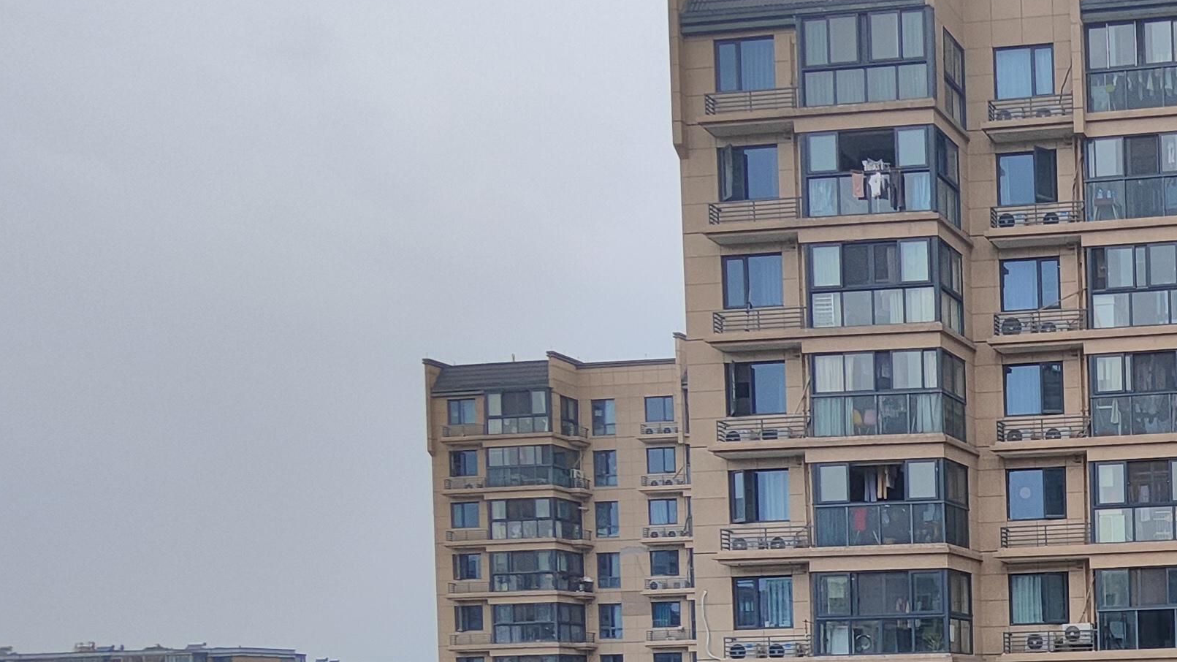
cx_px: 1340
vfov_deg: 24.7
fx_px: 1404
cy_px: 732
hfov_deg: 37.0
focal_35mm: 45
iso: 50
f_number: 2.4
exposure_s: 1/528
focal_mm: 2.13
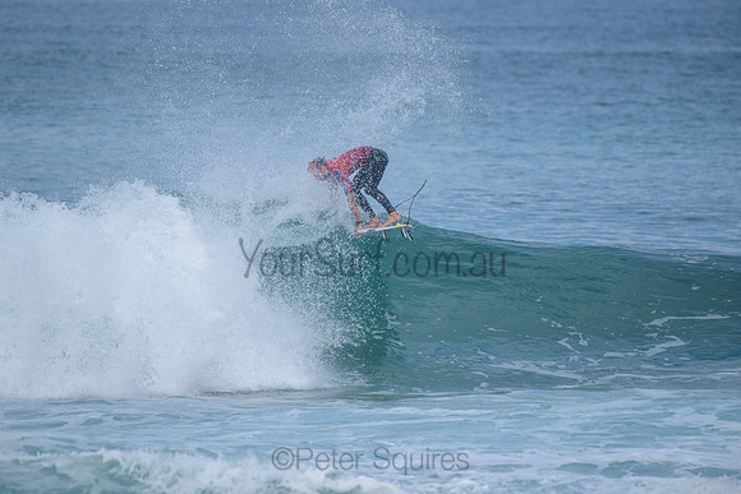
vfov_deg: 2.5
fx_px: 11355
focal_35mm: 552
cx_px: 342
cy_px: 232
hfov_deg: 3.7
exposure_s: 1/2000
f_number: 5.6
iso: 320
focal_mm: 500
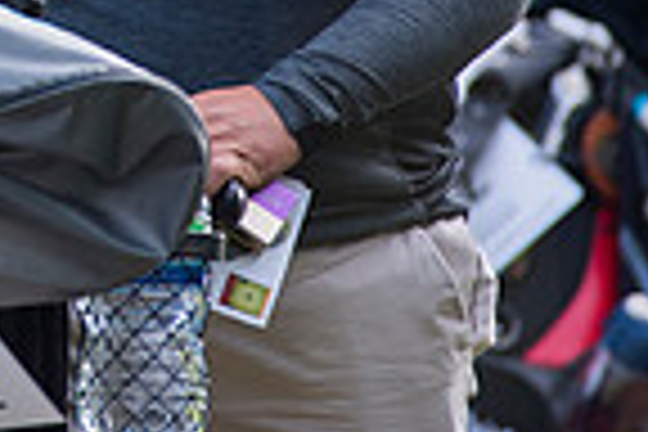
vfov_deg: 1.1
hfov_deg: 1.7
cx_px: -495
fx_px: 21814
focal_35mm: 1212
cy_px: -430
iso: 500
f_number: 4
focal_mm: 300
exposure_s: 1/3200
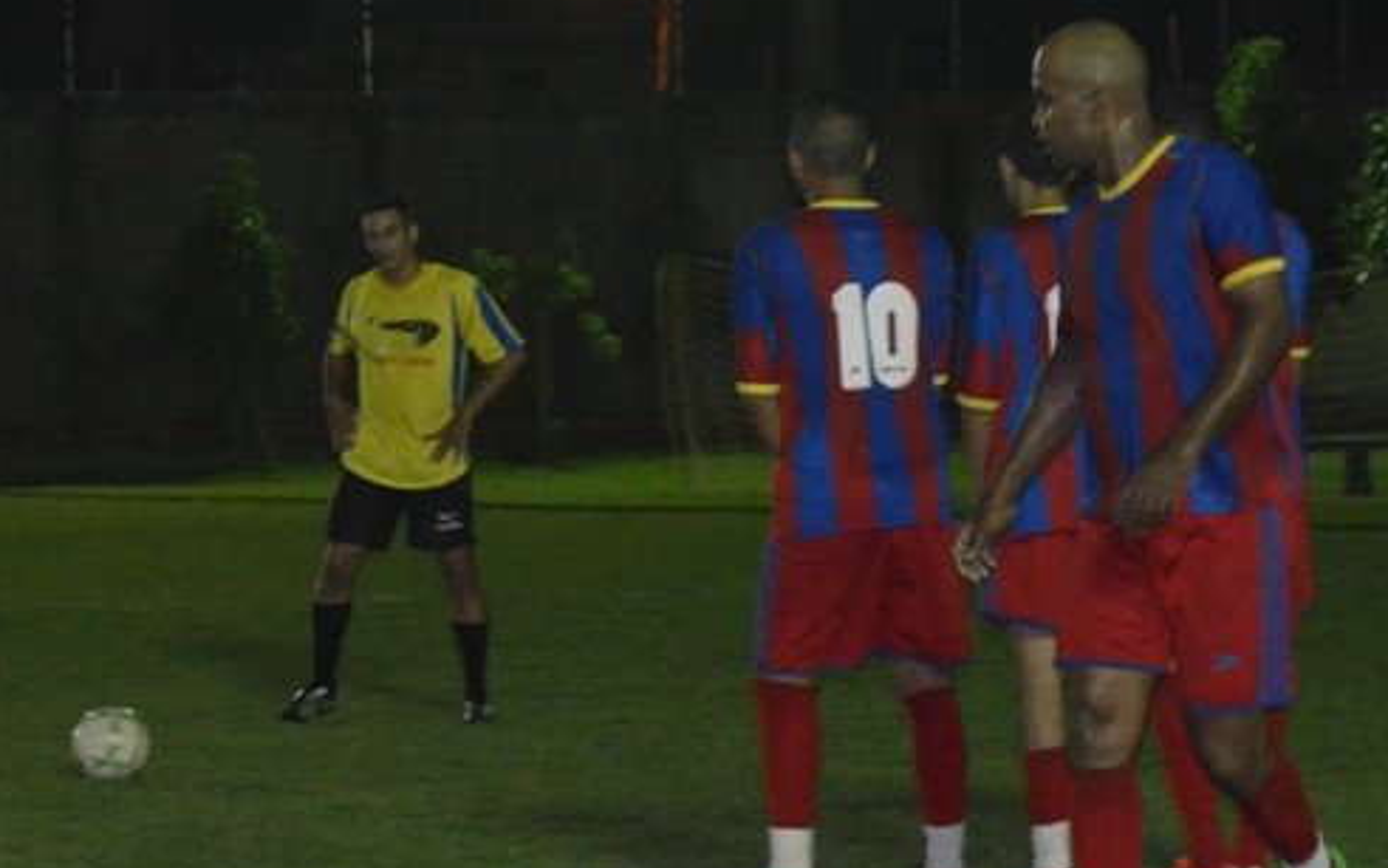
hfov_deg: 18.9
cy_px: 513
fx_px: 4149
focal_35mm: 110
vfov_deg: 11.9
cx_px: 486
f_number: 5.6
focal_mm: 55
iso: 3200
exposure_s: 1/60
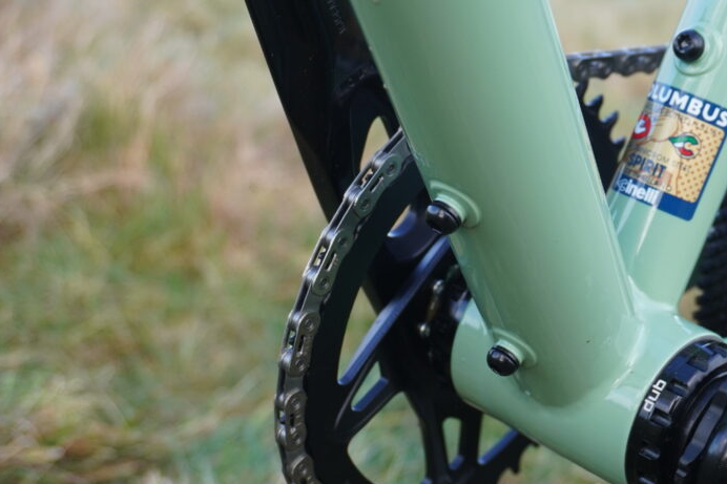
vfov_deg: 17.5
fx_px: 1569
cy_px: 283
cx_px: 510
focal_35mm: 78
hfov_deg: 25.9
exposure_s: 1/160
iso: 250
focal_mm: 35
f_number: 5.6
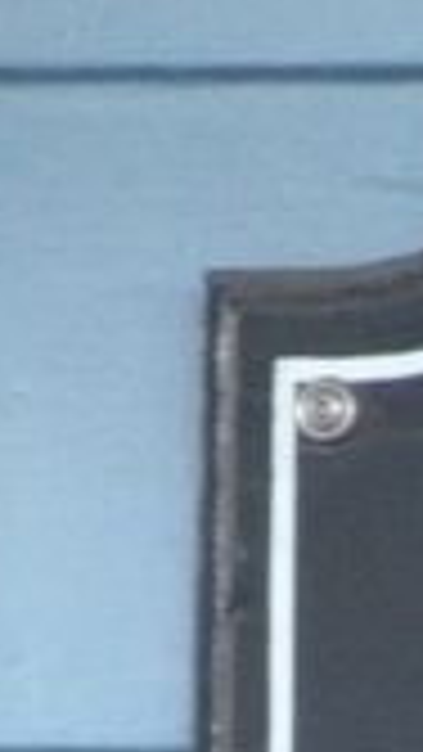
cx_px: 1238
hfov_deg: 0.4
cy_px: 1545
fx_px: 62779
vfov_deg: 0.7
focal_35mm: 3150
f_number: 4.2
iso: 800
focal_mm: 108.3
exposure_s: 1/25
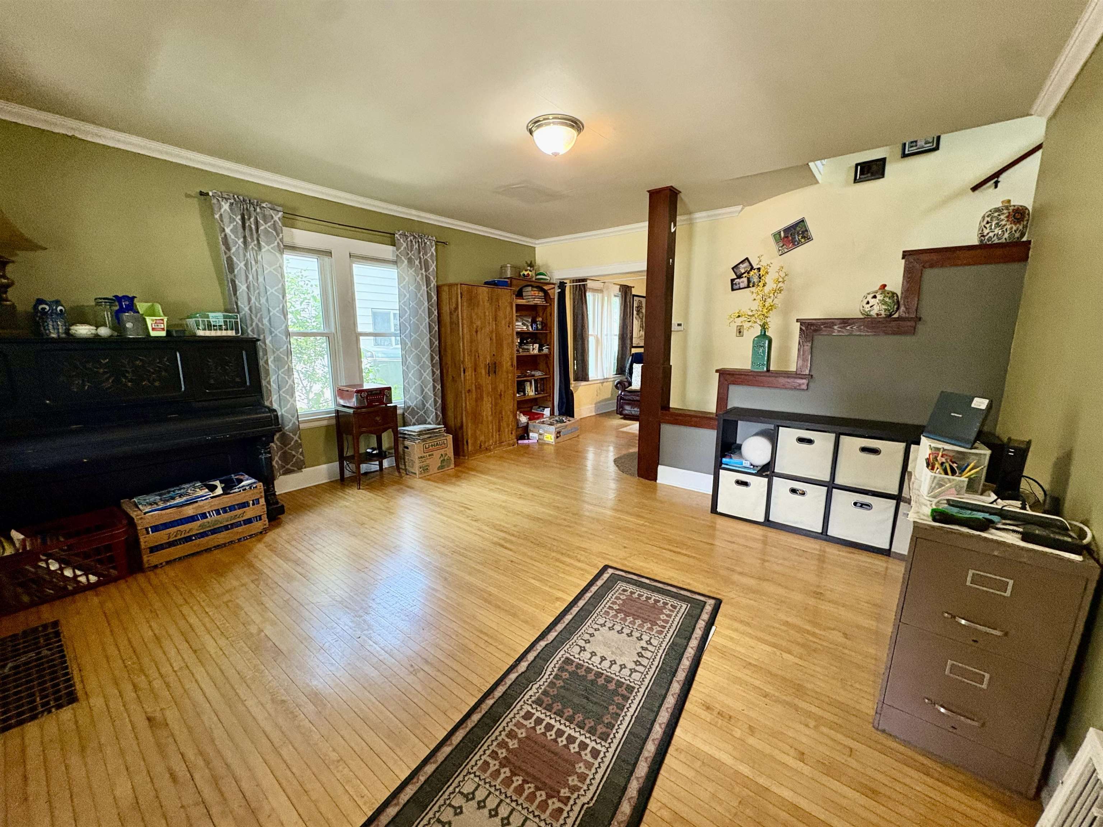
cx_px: 552
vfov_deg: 85.7
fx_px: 446
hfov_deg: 102.1
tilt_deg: -9.7
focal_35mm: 14
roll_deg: -0.6
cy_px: 414
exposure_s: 1/60
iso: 500
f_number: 2.2
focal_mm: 2.22
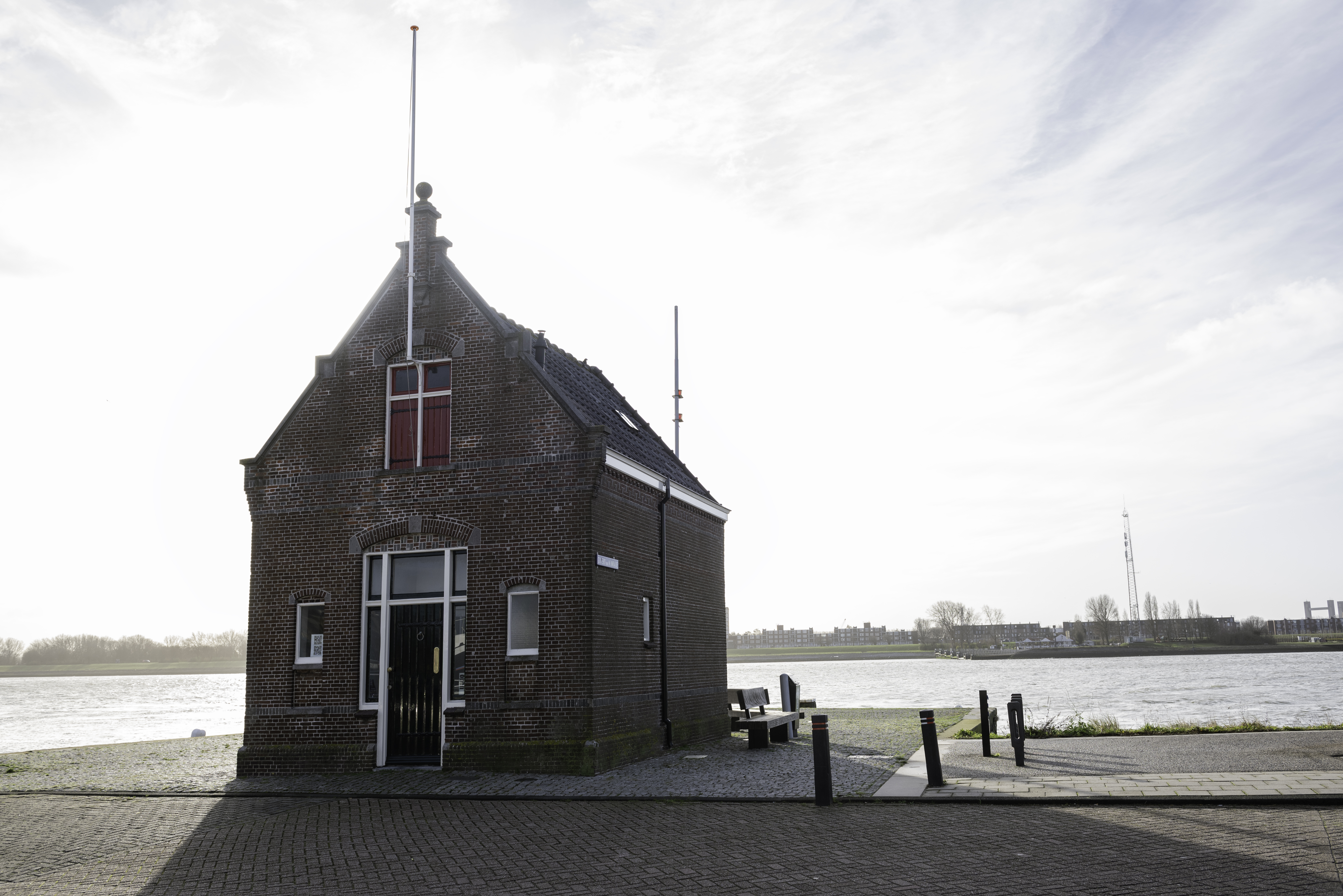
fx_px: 1082
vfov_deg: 45.0
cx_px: 672
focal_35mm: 29
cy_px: 448
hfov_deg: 63.6
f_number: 8
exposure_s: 1/200
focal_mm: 29
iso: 200
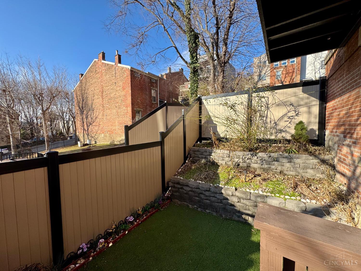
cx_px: 180
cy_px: 136
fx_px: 146
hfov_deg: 102.1
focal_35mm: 14
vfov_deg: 85.7
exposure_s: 1/700
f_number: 2.2
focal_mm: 2.22
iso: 40
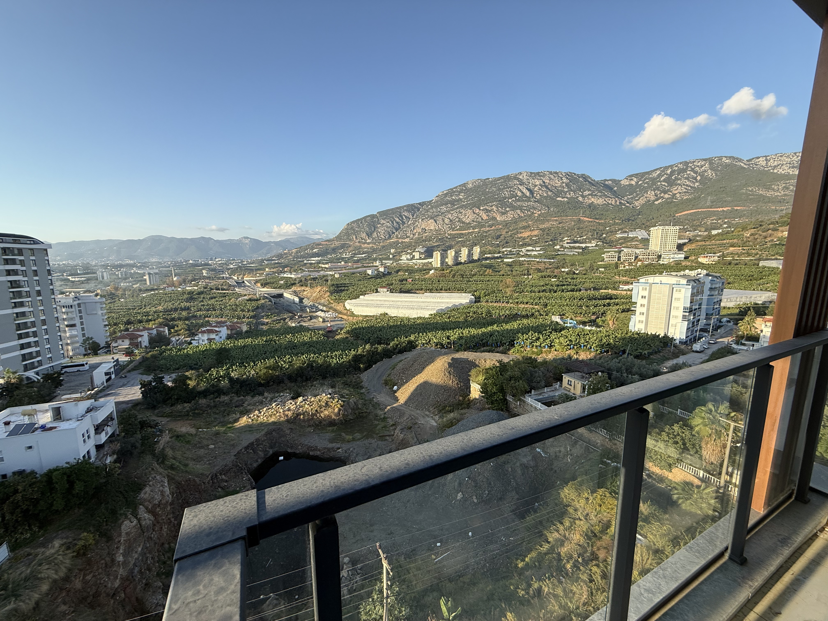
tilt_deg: -8.3
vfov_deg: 85.7
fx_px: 335
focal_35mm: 14
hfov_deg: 102.1
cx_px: 414
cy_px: 310
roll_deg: -0.3
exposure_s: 1/779
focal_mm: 2.22
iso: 50
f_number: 2.2
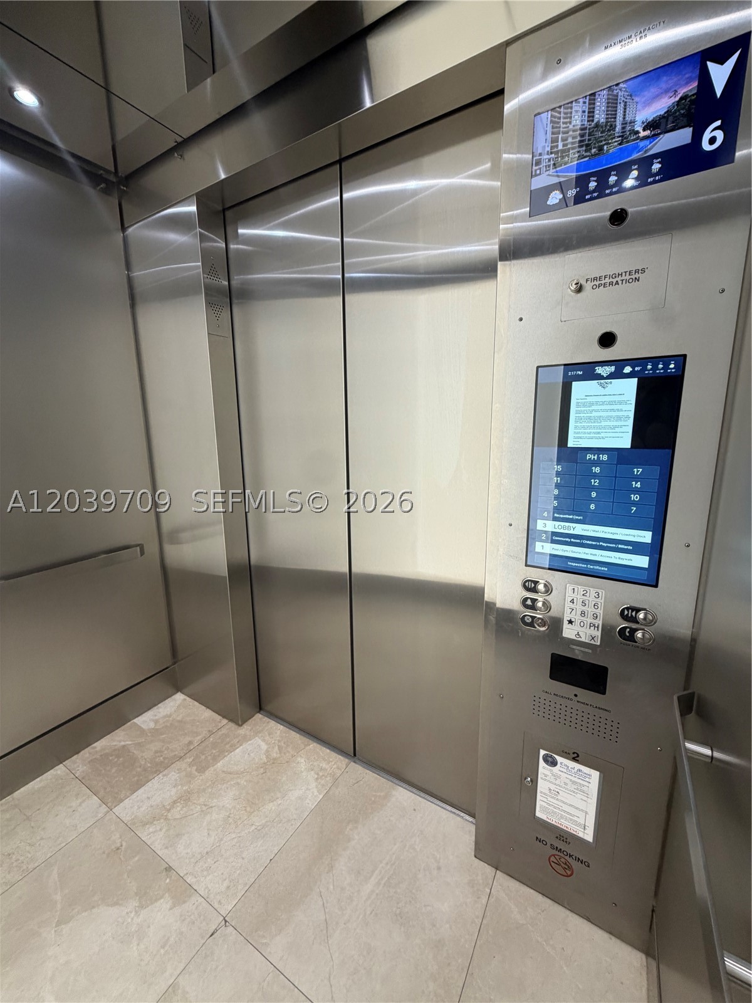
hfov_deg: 85.7
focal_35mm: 14
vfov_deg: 102.1
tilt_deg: -11.1
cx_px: 376
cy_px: 502
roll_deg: +0.5
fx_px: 406
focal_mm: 2.22
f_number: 2.2
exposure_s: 1/120
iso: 250
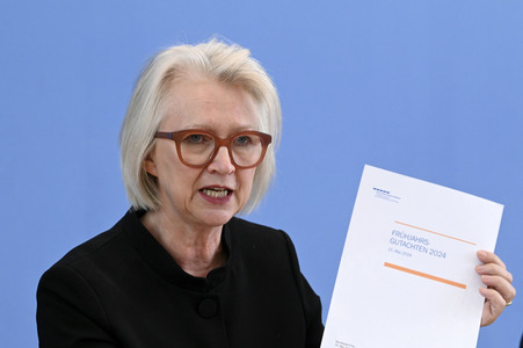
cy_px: 174
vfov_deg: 10.1
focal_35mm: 135
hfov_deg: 15.2
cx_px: 262
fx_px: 1960
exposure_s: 1/1250
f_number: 7.1
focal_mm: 135
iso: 5000
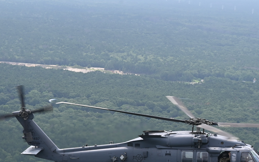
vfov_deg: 7.1
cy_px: 177
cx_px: 195
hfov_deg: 11.4
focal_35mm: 184
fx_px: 1299
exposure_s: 1/500
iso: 500
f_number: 11
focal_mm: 73
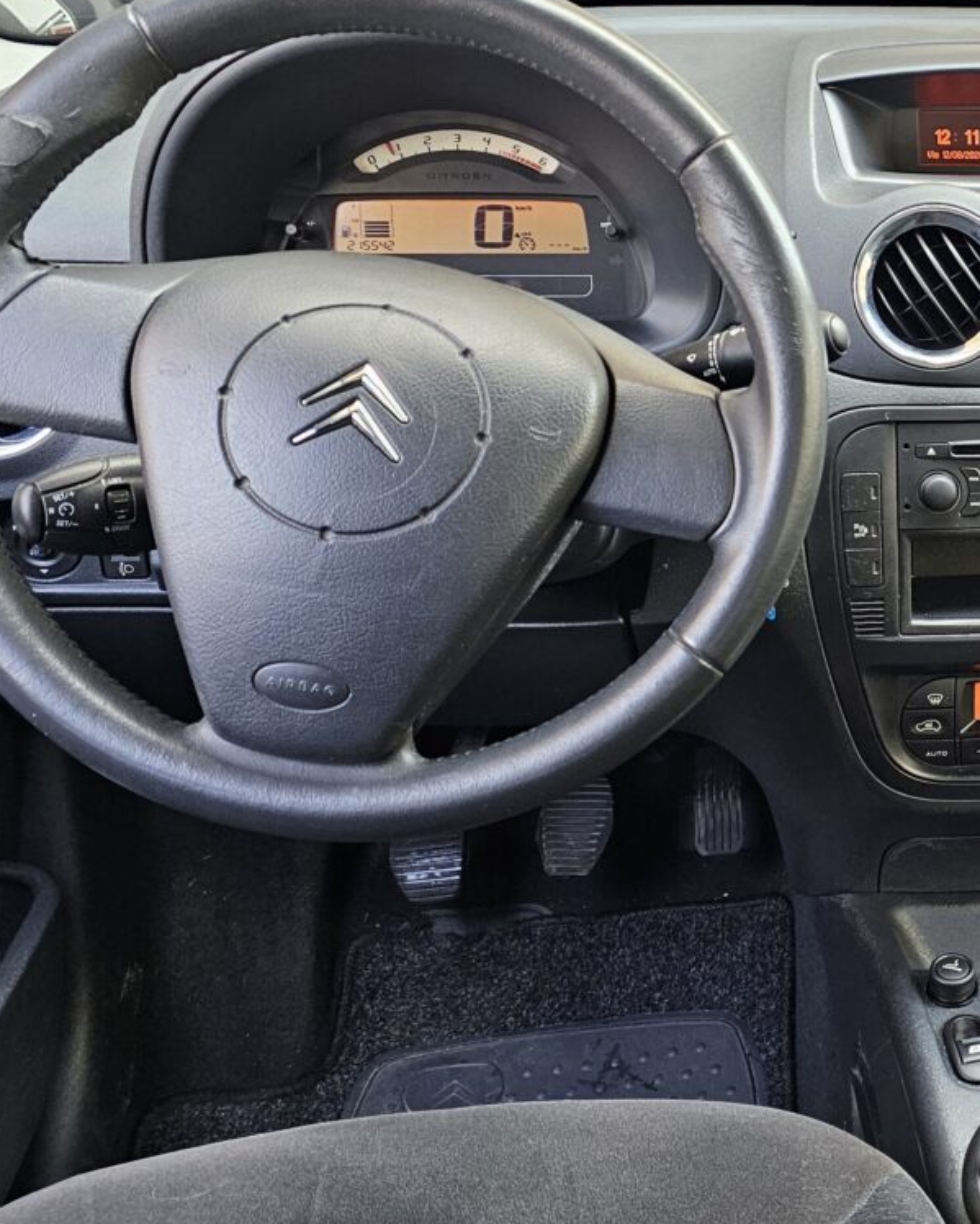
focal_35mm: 48
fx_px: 1739
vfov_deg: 38.6
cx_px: 1011
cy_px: 491
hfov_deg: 29.1
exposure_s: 1/100
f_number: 1.7
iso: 160
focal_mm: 6.3
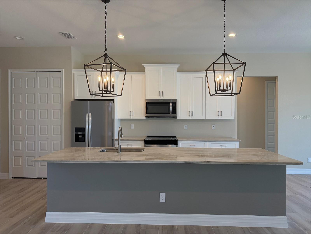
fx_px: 216
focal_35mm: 24
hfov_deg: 71.6
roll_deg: +1.0
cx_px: 156
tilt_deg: +0.2
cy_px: 117
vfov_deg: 56.8
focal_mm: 6.76
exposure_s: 1/234
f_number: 1.78
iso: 200
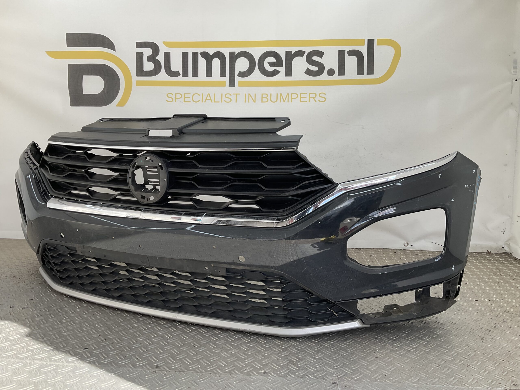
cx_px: 260
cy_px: 195
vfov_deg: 48.2
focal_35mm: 29
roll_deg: -1.5
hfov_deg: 61.7
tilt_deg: -6.5
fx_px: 436
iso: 16
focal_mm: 3
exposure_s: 1/241
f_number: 1.8
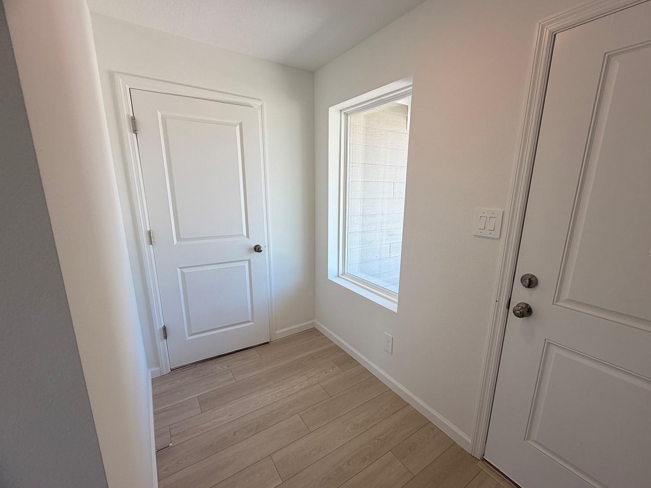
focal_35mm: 15
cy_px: 253
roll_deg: -0.3
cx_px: 341
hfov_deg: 98.1
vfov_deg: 81.7
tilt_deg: -12.6
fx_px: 282
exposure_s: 1/120
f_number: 2.2
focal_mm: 2.22
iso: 50
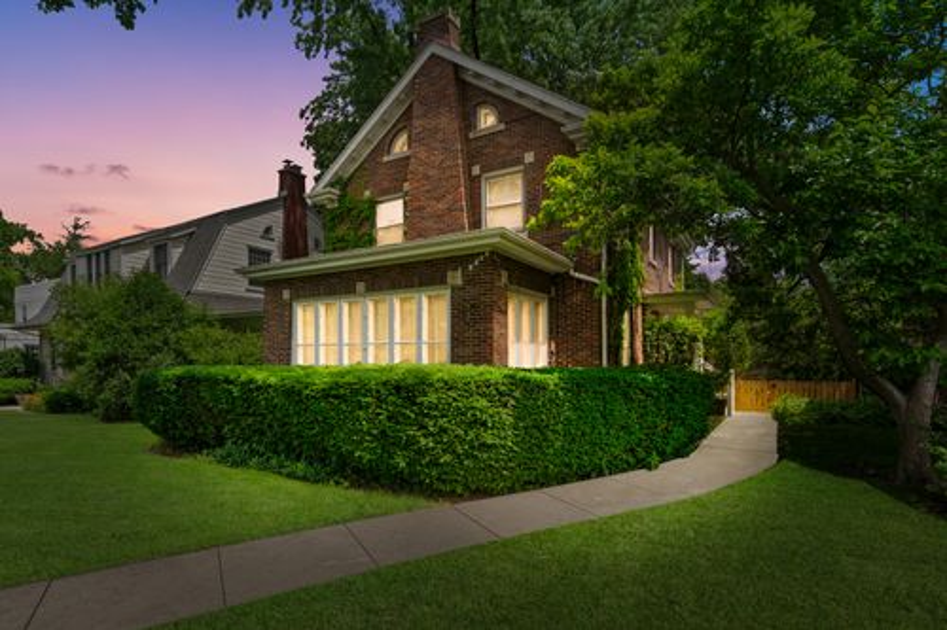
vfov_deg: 67.9
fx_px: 468
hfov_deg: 90.7
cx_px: 474
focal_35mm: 18
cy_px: 315
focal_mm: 17.8
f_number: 9.5
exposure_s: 1/30
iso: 50
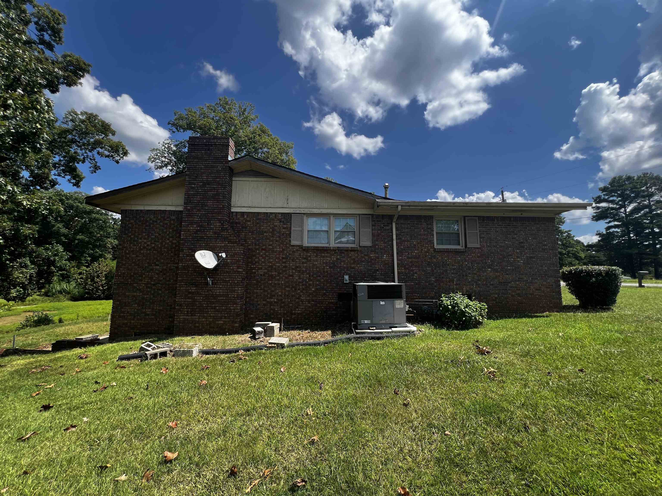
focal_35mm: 13
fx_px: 249
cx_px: 331
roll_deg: -0.4
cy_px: 248
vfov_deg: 89.9
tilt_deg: +6.4
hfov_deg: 106.2
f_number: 1.8
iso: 32
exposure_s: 1/834
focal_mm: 1.57
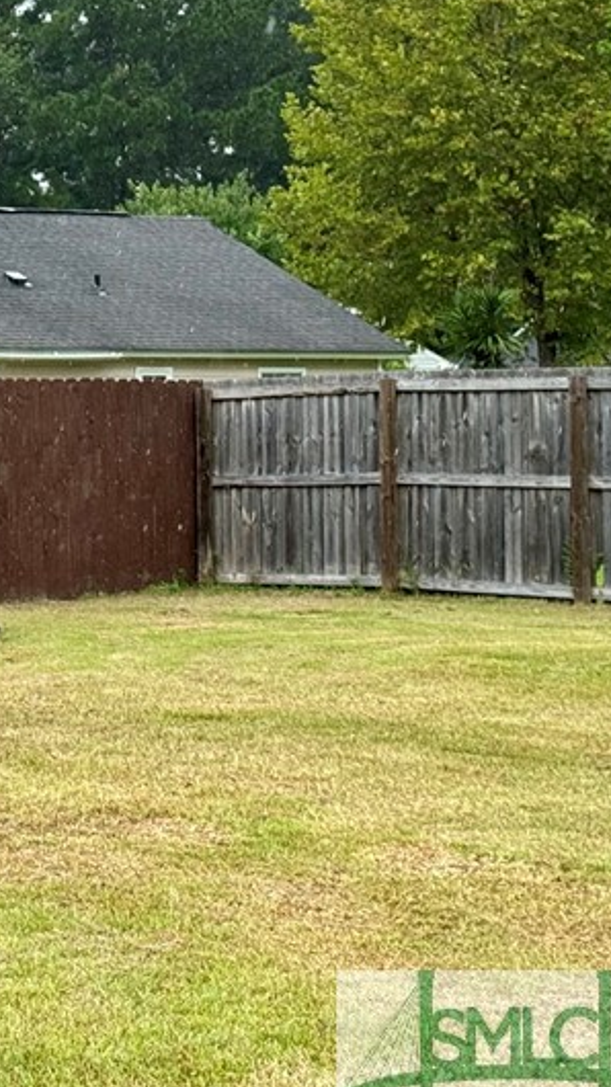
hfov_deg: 11.4
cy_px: 332
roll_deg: -0.2
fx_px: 2910
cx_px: -357
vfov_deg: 21.0
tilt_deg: +1.0
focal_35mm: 101
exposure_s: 1/1133
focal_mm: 6.76
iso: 64
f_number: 1.78
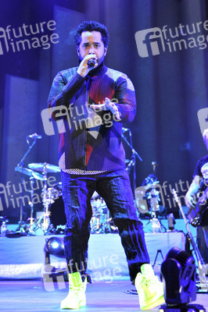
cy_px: 156
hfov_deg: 28.0
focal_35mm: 48
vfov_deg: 41.1
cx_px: 104
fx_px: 417
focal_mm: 48
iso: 1000
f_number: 2.8
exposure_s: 1/200
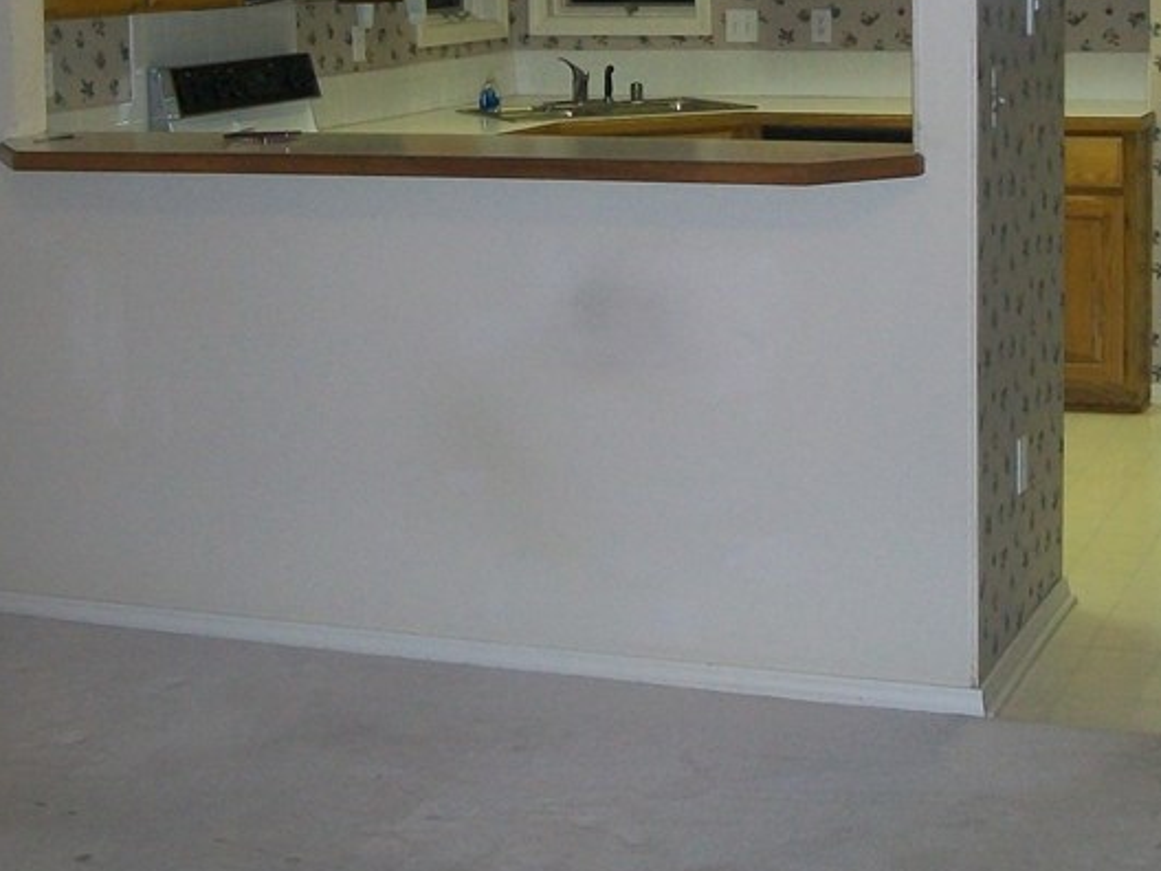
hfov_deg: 29.4
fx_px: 2214
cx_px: 649
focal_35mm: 66
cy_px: 112
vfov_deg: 21.8
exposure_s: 1/60
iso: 160
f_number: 2.7
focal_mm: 6.1
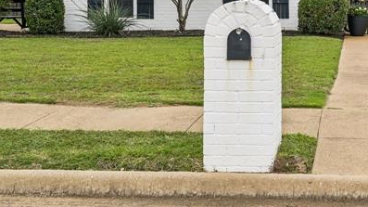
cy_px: -36
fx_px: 790
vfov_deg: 14.5
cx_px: 368
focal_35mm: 81
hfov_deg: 25.0
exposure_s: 1/1250
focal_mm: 30
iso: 400
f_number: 8
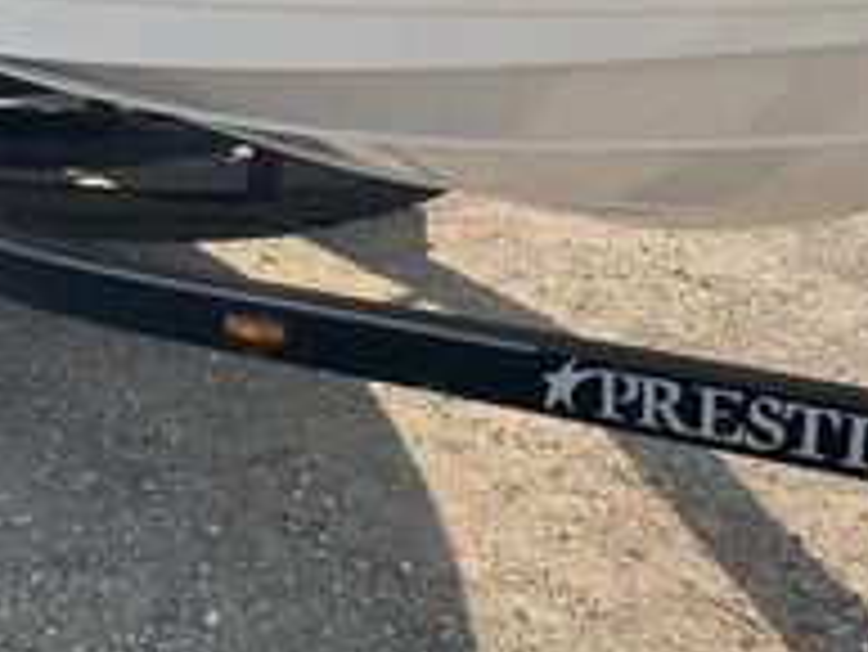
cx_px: 679
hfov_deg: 31.4
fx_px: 1505
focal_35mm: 60
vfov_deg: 24.3
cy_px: 193
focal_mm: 3
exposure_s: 1/650
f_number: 1.8
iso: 25
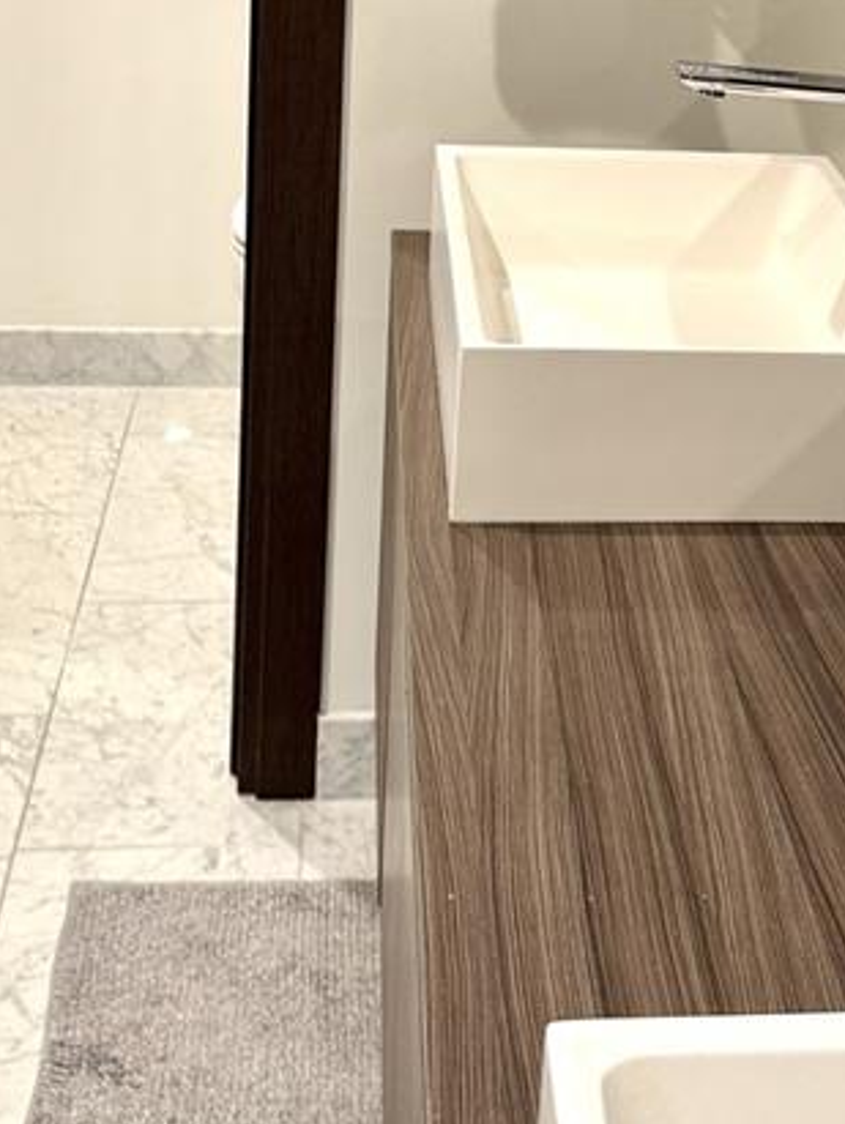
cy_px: 170
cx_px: 695
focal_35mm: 70
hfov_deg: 20.8
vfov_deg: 27.0
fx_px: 2275
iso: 125
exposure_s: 1/60
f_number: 1.78
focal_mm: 6.76
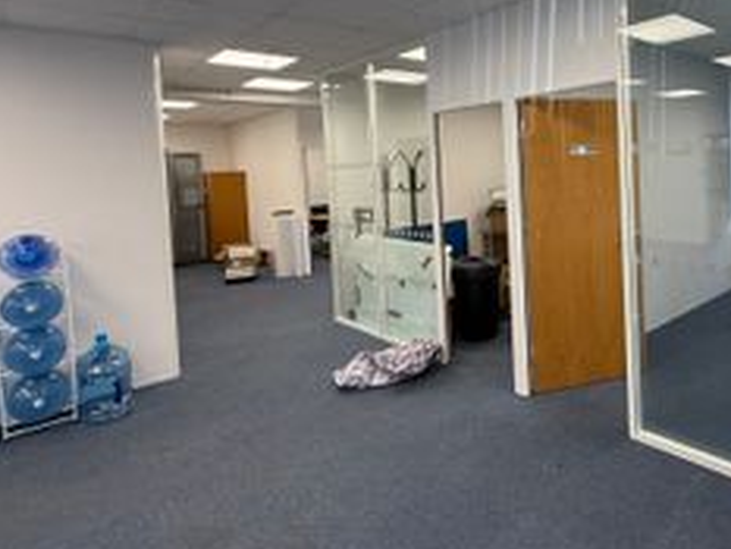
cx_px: 565
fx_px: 507
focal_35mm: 24
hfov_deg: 66.2
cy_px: 182
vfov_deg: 55.6
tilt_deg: -2.0
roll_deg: +1.5
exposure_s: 1/81
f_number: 2.2
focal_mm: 2.22
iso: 160
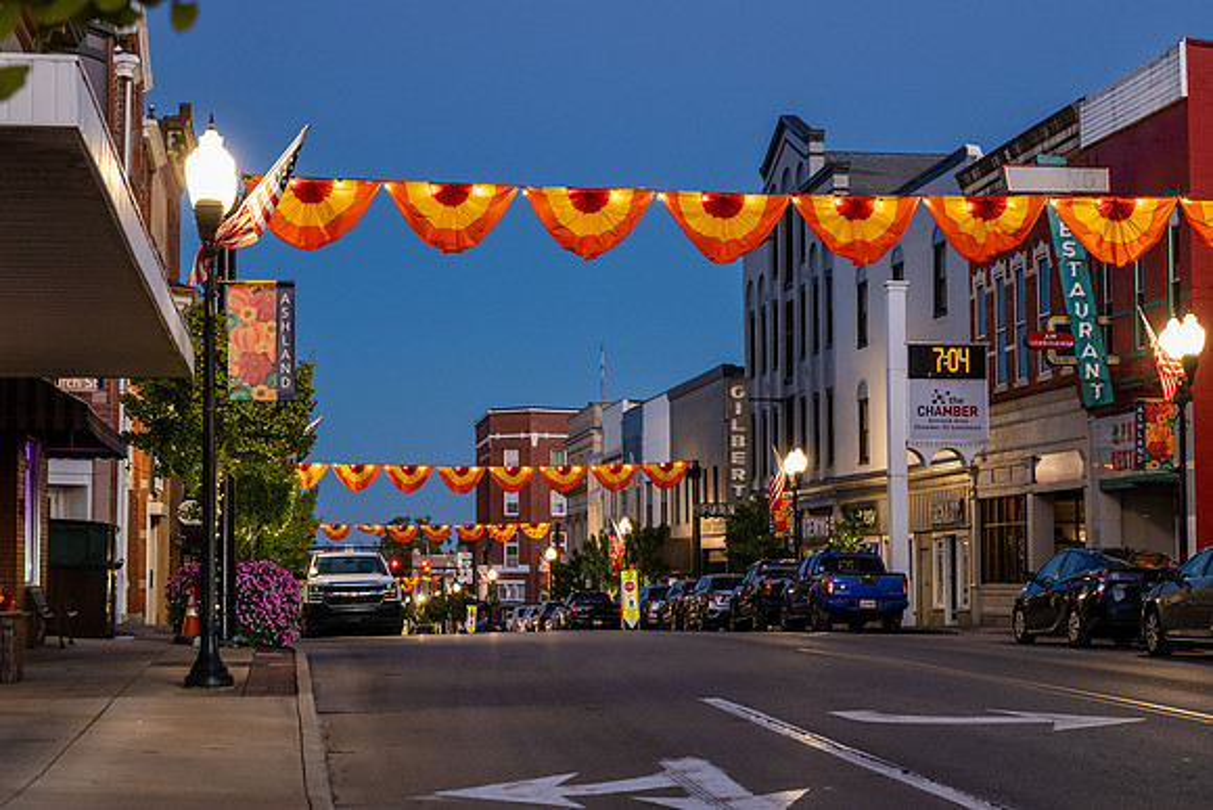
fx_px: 2460
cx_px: 606
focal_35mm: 73
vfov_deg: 18.7
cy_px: 405
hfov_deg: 27.7
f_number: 7.1
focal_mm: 73
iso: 2000
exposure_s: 1/40
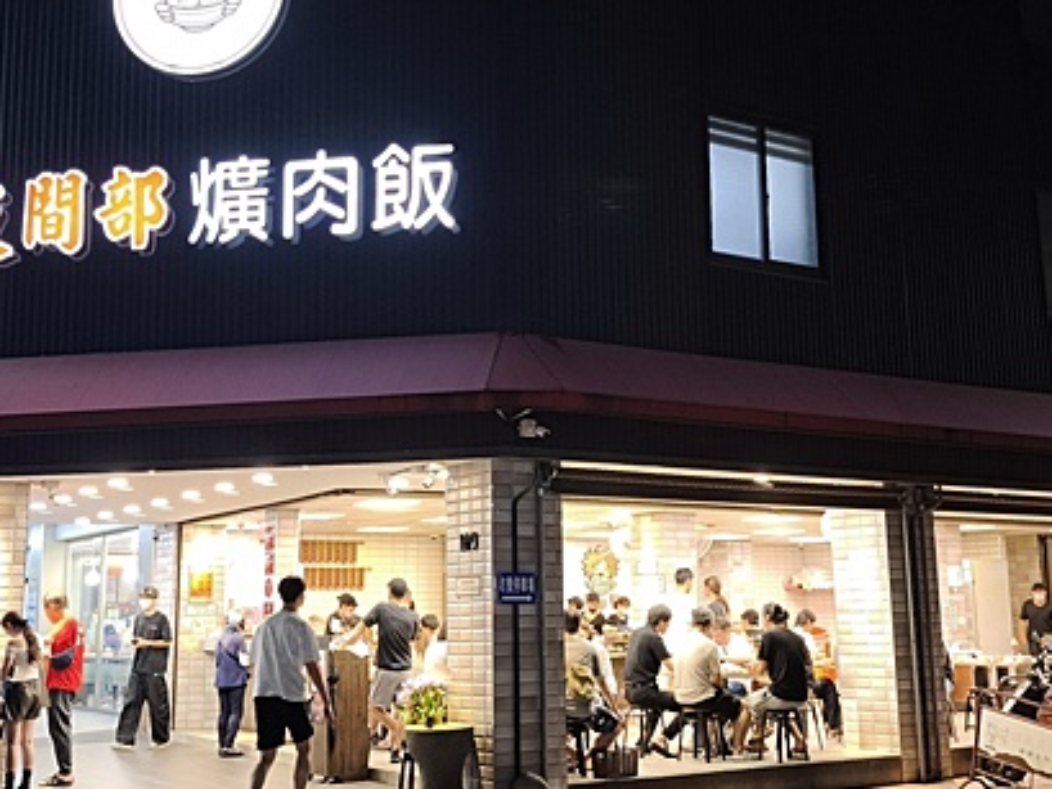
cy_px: 348
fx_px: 1368
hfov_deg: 42.1
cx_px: 520
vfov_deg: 32.2
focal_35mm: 45
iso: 500
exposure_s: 1/60.1
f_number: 1.6
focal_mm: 6.57
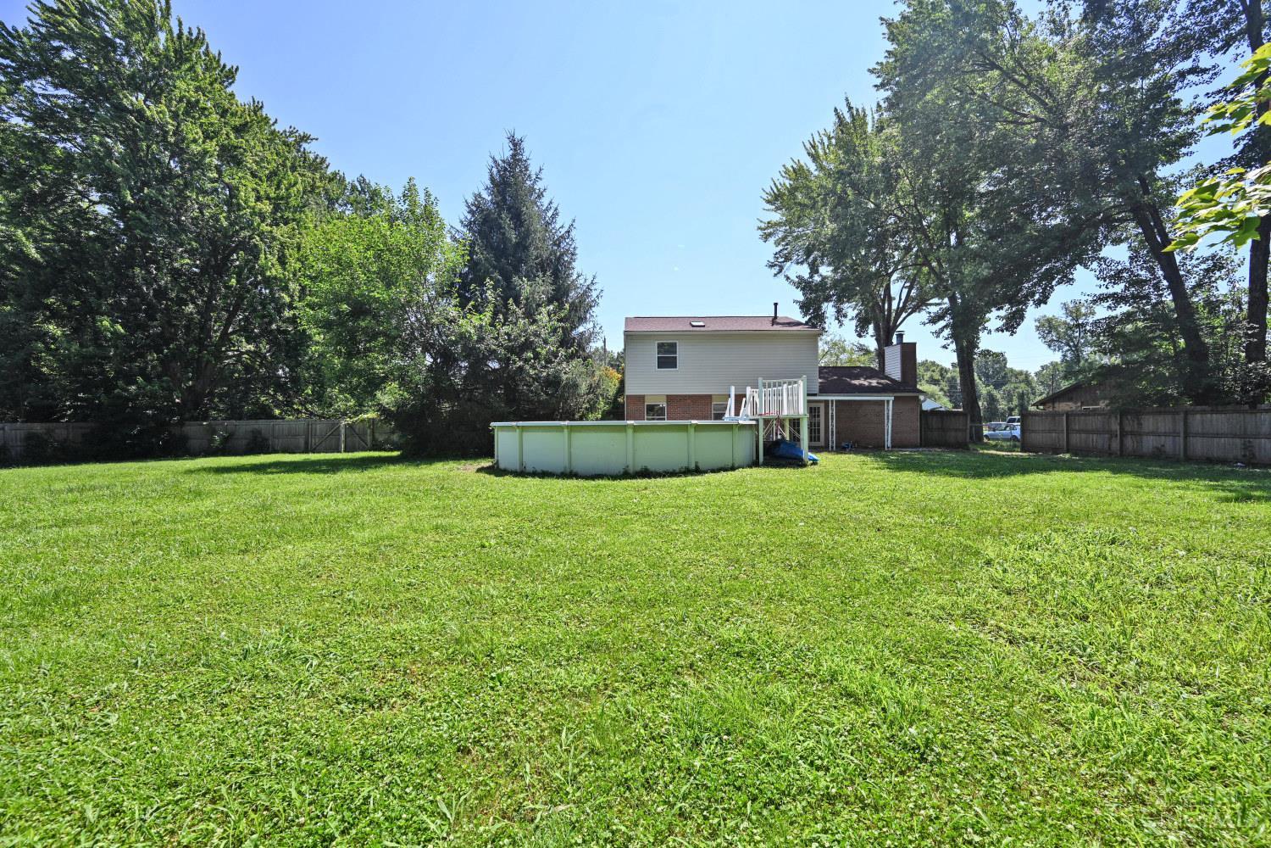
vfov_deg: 81.2
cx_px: 636
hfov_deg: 104.3
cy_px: 424
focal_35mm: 14
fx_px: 494
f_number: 6.3
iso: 100
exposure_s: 1/320
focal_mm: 14
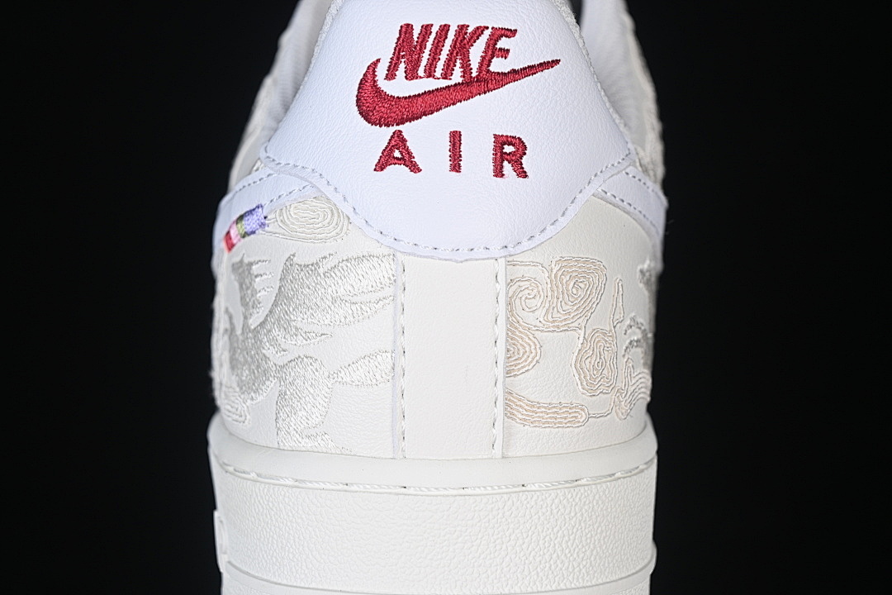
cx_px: 446
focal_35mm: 75
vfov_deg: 18.2
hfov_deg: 27.0
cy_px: 298
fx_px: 1858
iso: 160
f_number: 7.1
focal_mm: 50
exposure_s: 1/80
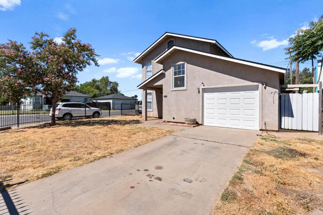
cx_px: 162
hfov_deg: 93.3
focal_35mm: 17
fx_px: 152
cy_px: 108
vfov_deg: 70.4
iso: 100
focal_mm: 17
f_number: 11
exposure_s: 1/60
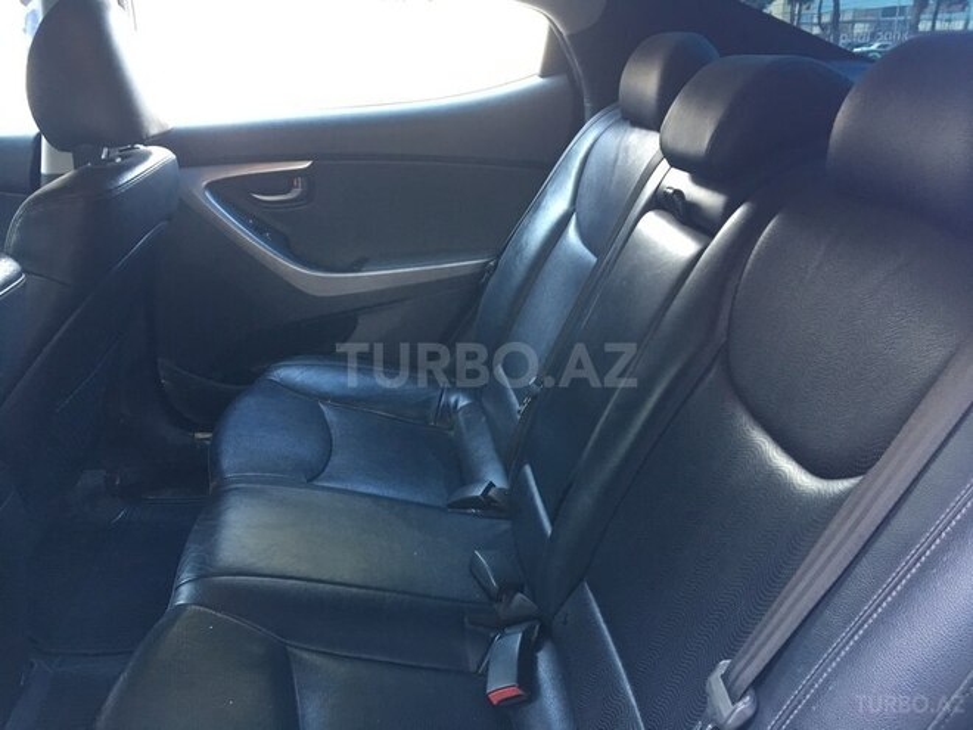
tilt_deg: -21.8
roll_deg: +0.6
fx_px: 815
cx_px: 486
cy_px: 365
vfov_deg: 48.2
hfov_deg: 61.7
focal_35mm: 29
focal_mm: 4.15
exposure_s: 1/33
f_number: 2.2
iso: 100
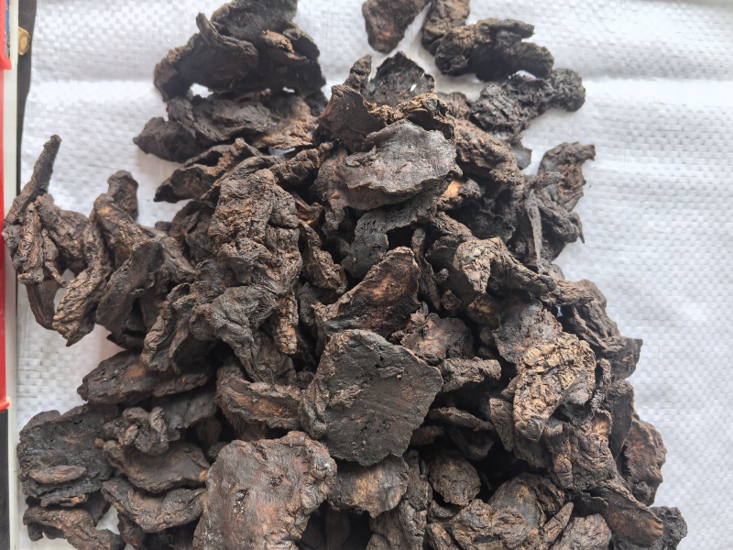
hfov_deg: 65.3
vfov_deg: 51.4
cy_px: 275
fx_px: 572
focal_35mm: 27
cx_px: 366
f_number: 2
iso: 80
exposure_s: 1/100
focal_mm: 5.75
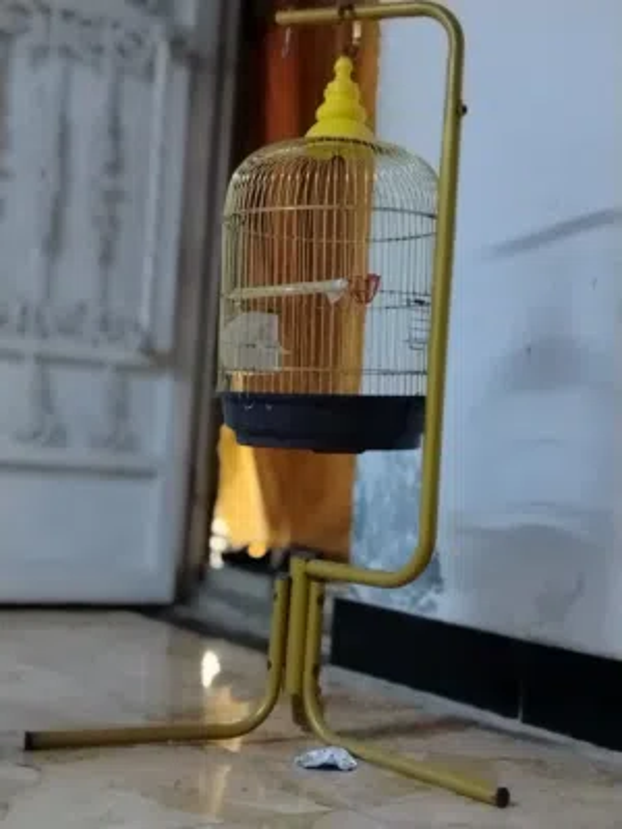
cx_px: 311
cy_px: 414
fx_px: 1150
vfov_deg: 39.7
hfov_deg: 30.3
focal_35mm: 48
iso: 2503
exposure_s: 1/24
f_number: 4
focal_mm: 5.25
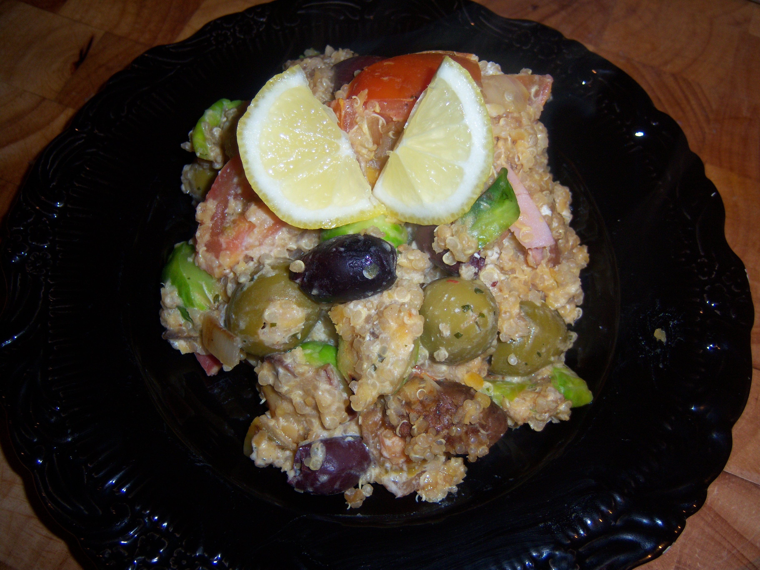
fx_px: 790
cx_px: 380
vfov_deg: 39.7
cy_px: 285
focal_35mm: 36
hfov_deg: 51.4
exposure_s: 1/60
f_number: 2.8
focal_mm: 7.5
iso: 80
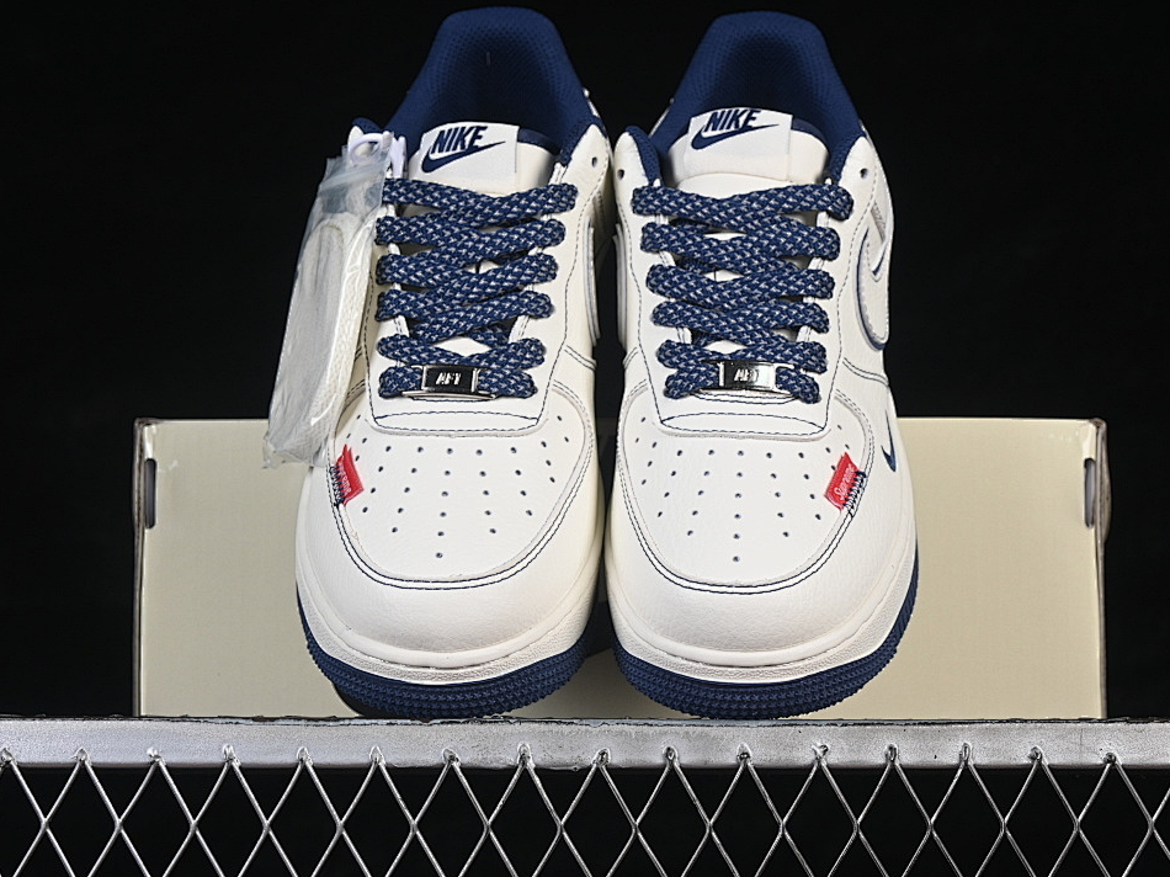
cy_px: 438
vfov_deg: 18.0
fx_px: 2771
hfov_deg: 23.8
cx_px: 631
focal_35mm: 82
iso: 160
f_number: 8
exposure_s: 1/80
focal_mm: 50
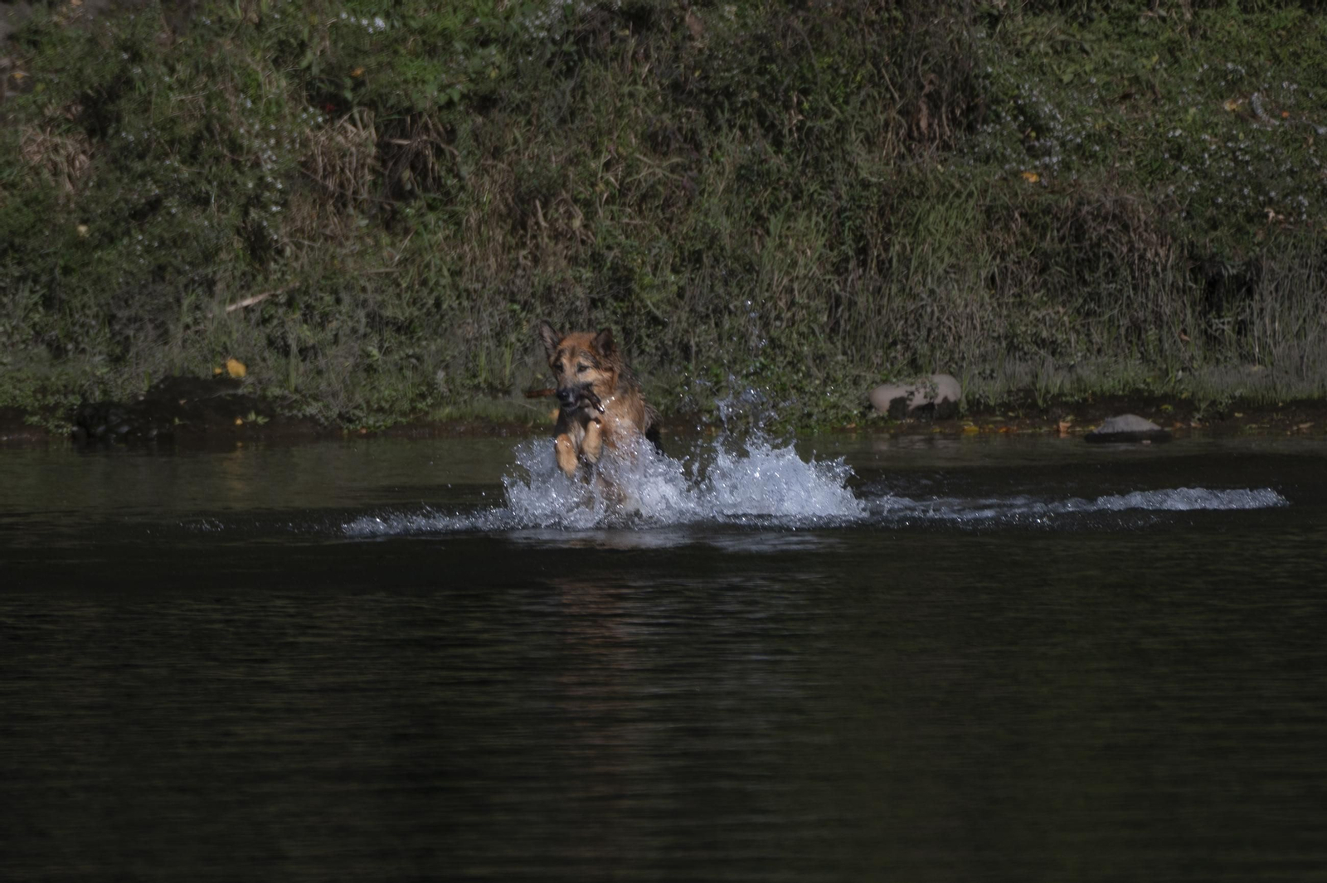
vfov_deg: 1.6
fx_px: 31830
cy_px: 373
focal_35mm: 864
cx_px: 505
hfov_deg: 2.4
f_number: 5.6
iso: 200
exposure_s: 1/2000
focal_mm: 500
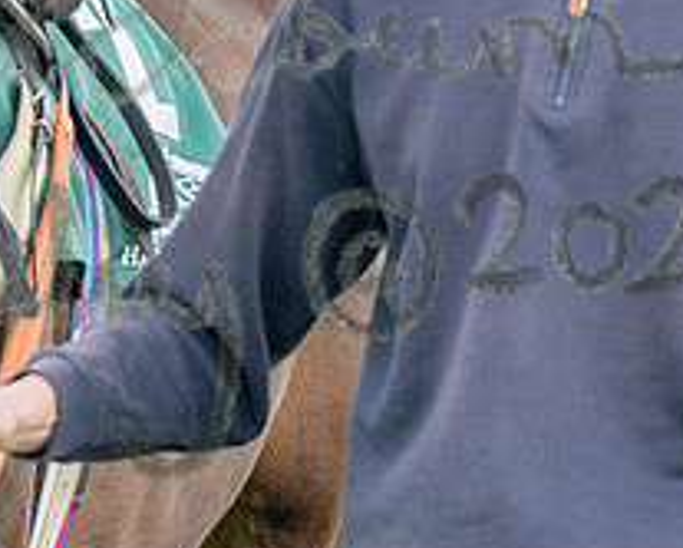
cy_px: -124
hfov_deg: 3.4
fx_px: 11513
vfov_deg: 2.7
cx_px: -255
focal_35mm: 569
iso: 400
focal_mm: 110
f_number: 5
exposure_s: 1/800
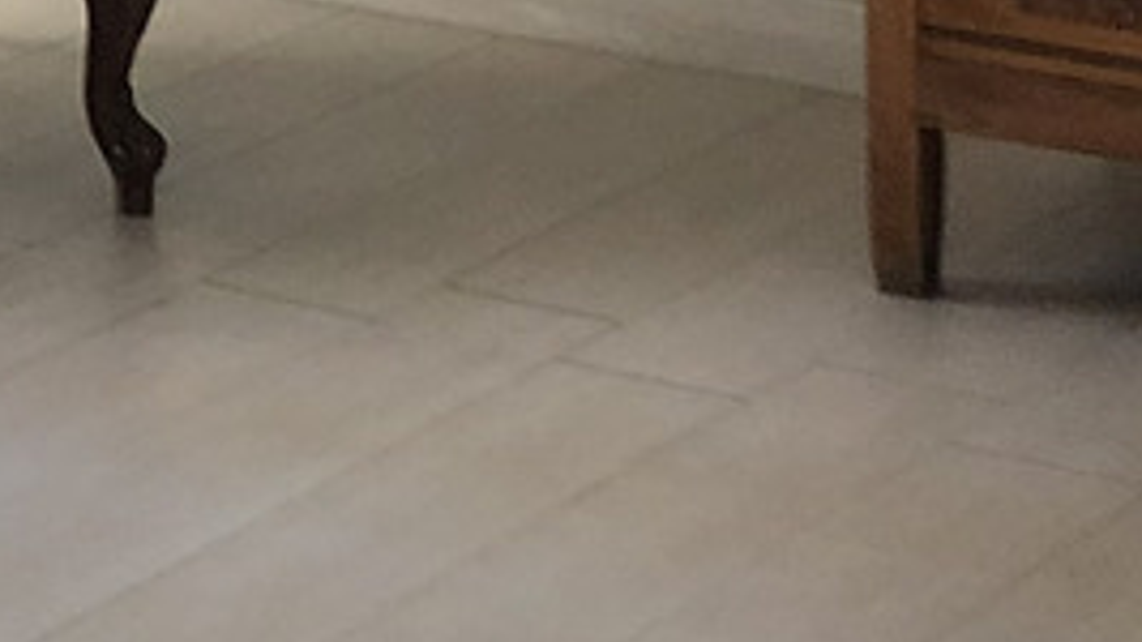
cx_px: -603
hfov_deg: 11.3
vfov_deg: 6.4
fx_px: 5540
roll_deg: +2.2
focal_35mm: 183
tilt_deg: -6.7
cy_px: -826
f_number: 1.8
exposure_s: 1/30
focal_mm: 4
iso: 25
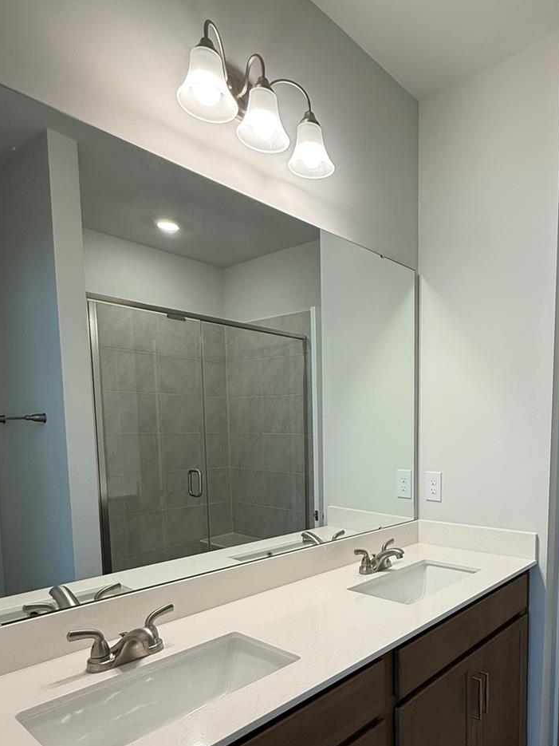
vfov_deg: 72.2
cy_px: 484
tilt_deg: -4.3
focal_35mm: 23
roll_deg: -0.8
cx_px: 417
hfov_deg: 56.1
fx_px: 495
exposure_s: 1/120
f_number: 2.2
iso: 125
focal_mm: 2.22
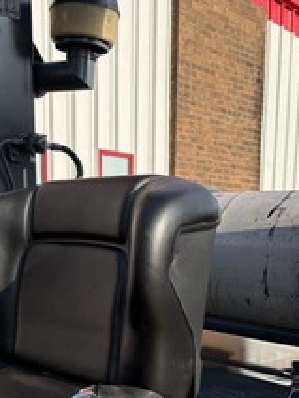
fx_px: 564
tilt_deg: -7.5
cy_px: 338
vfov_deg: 37.0
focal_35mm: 49
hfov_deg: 29.2
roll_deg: +0.8
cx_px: 77
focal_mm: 5.96
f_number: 1.6
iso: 50
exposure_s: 1/1550
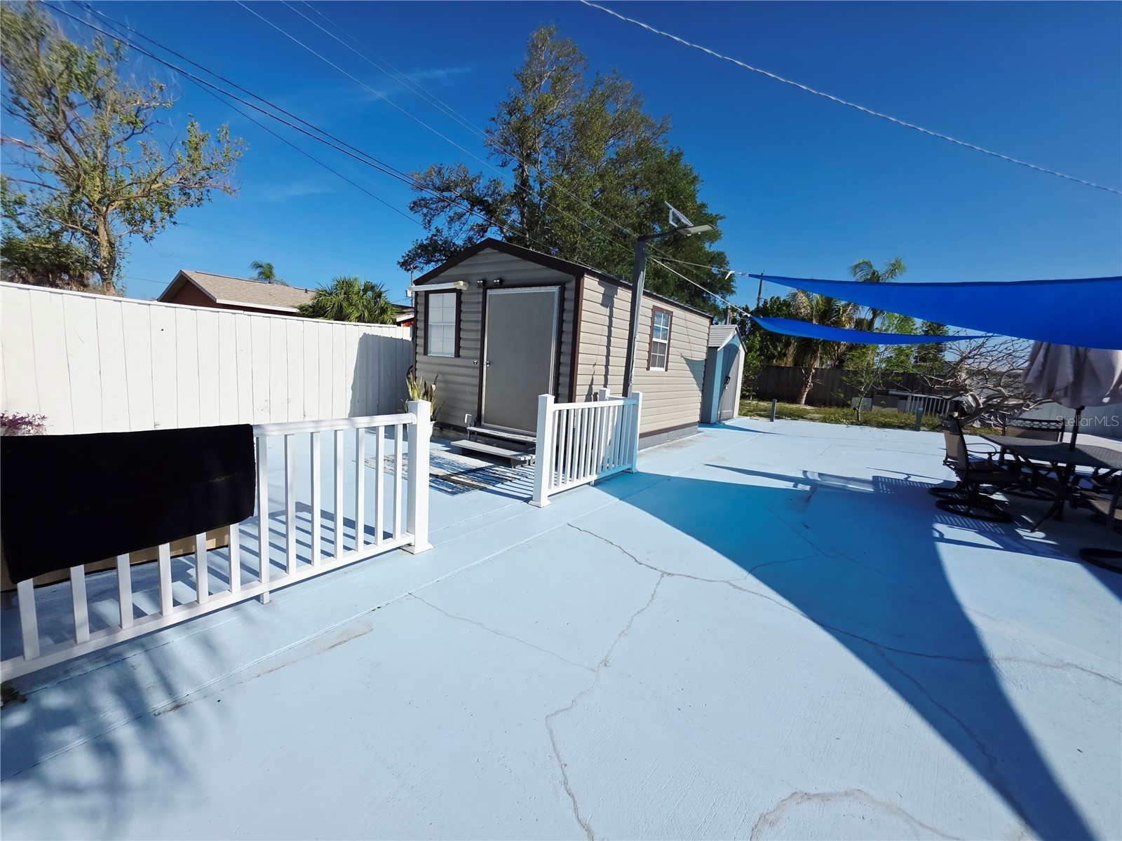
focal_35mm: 13
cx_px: 561
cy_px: 420
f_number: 1.9
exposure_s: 1/4744
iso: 40
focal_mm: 2.2
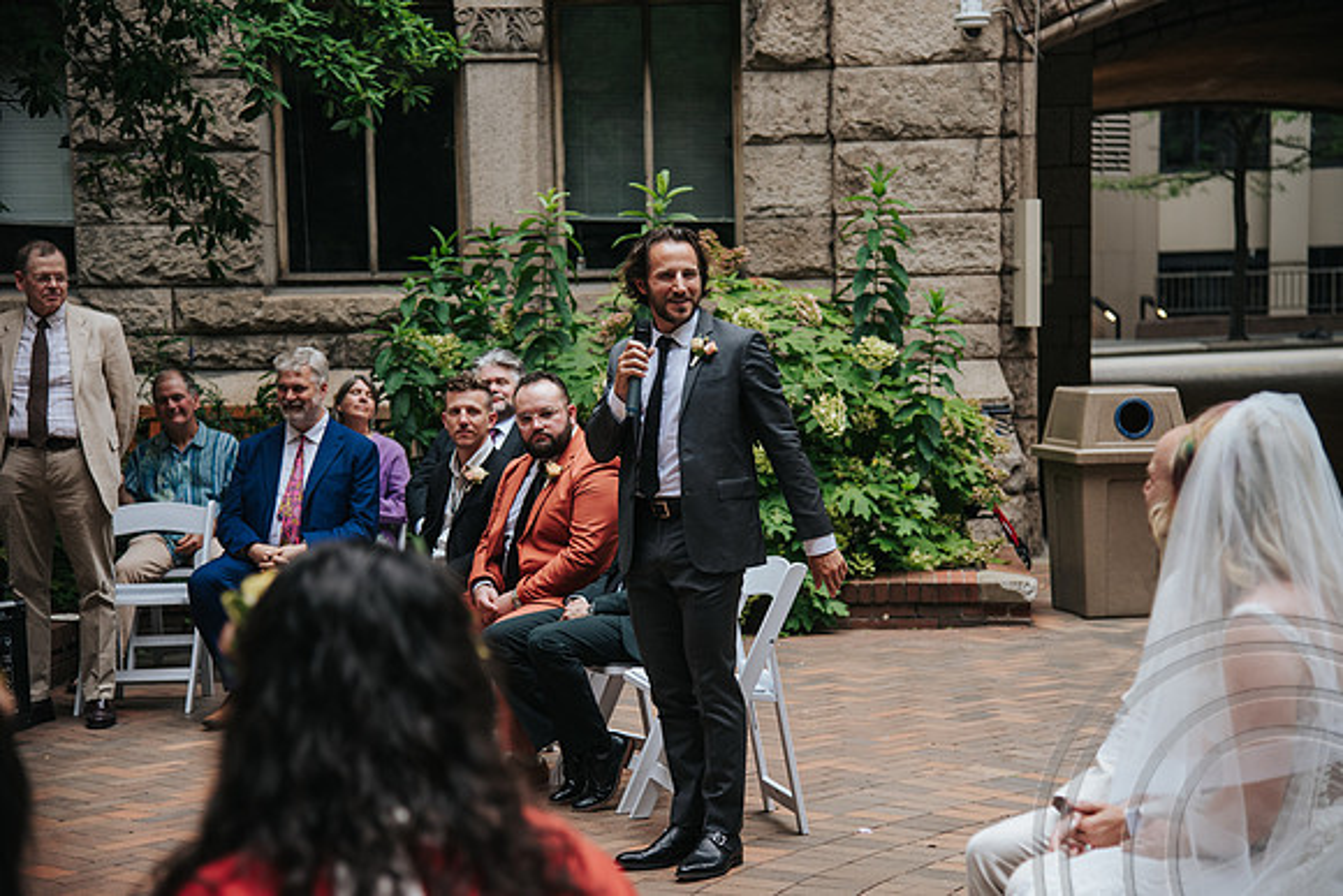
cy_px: 448
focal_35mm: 75
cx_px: 672
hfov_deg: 27.0
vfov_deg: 18.2
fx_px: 2798
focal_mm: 75
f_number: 4
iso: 1000
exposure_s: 1/500
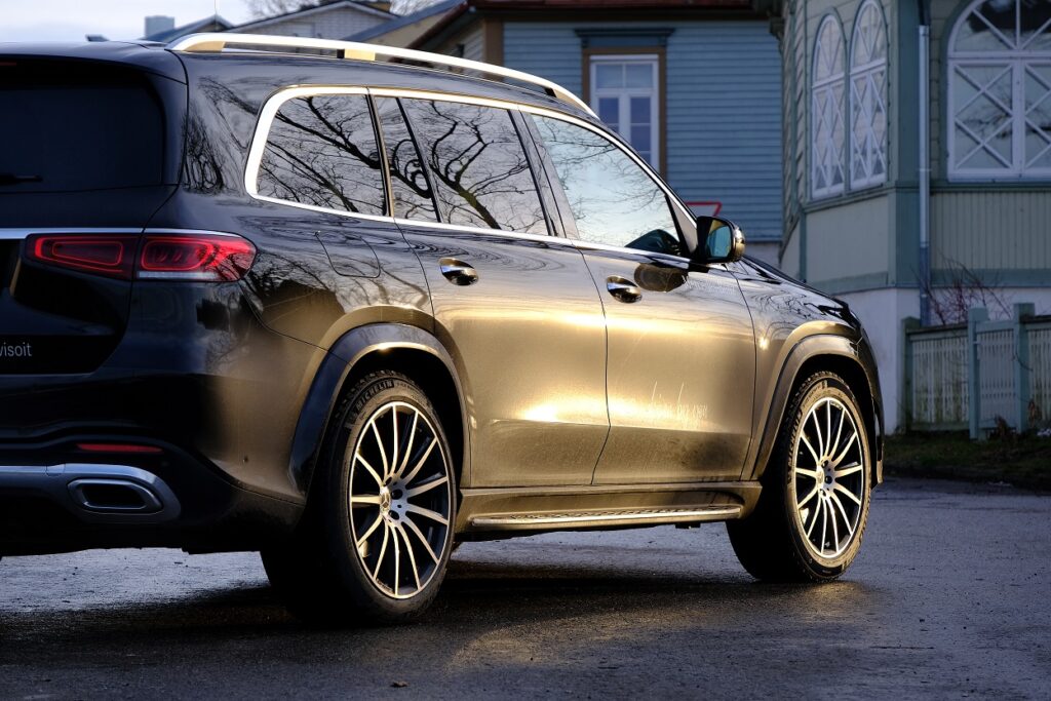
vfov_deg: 11.0
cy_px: 350
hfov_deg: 16.4
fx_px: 3650
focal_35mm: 125
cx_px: 526
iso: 250
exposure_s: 1/120
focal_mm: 83.3
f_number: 6.4
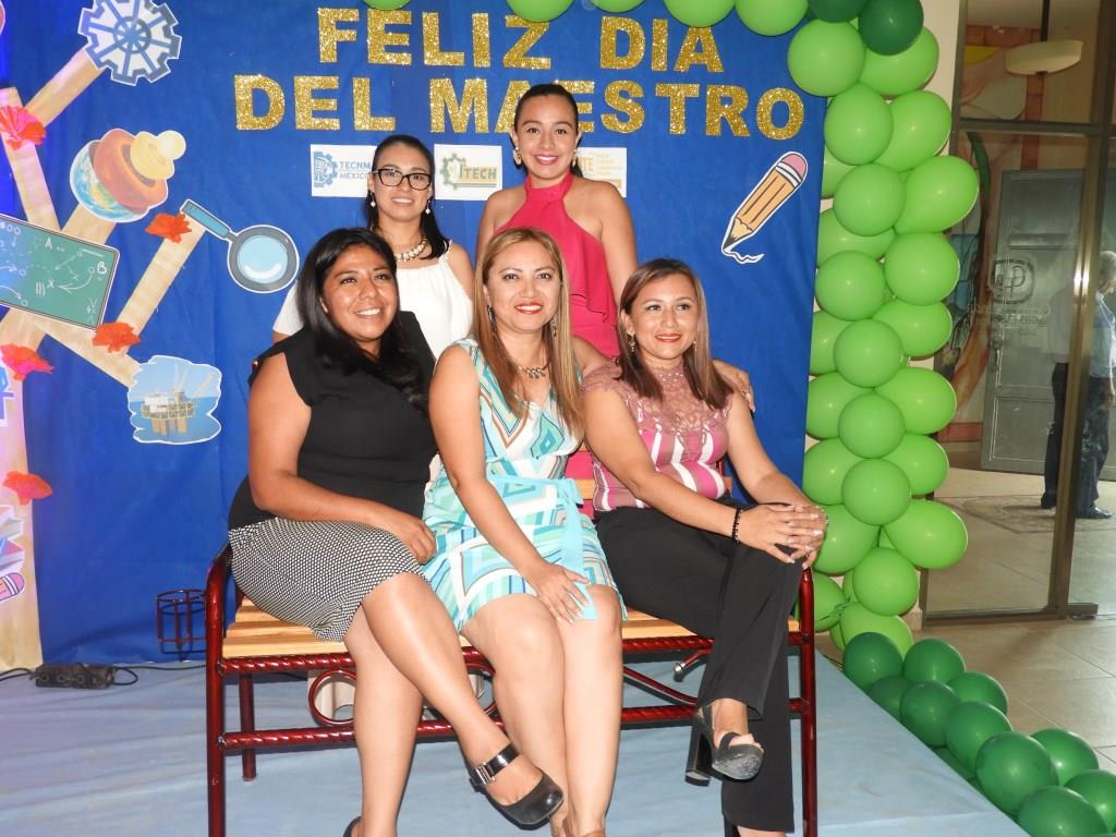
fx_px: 967
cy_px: 418
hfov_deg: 60.0
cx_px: 558
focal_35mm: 30
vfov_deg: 46.8
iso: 200
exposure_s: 1/30
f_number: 3.5
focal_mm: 5.4
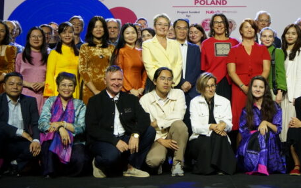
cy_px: 32
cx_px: 216
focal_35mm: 75
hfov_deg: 27.2
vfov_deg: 17.2
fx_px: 615
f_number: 4
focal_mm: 22
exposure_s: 1/60
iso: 500
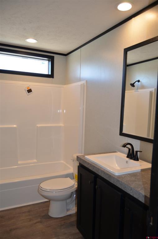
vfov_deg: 67.5
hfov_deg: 47.7
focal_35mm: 27
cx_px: 79
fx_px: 179
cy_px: 120
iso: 250
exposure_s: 1/125
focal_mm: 18
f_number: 3.5
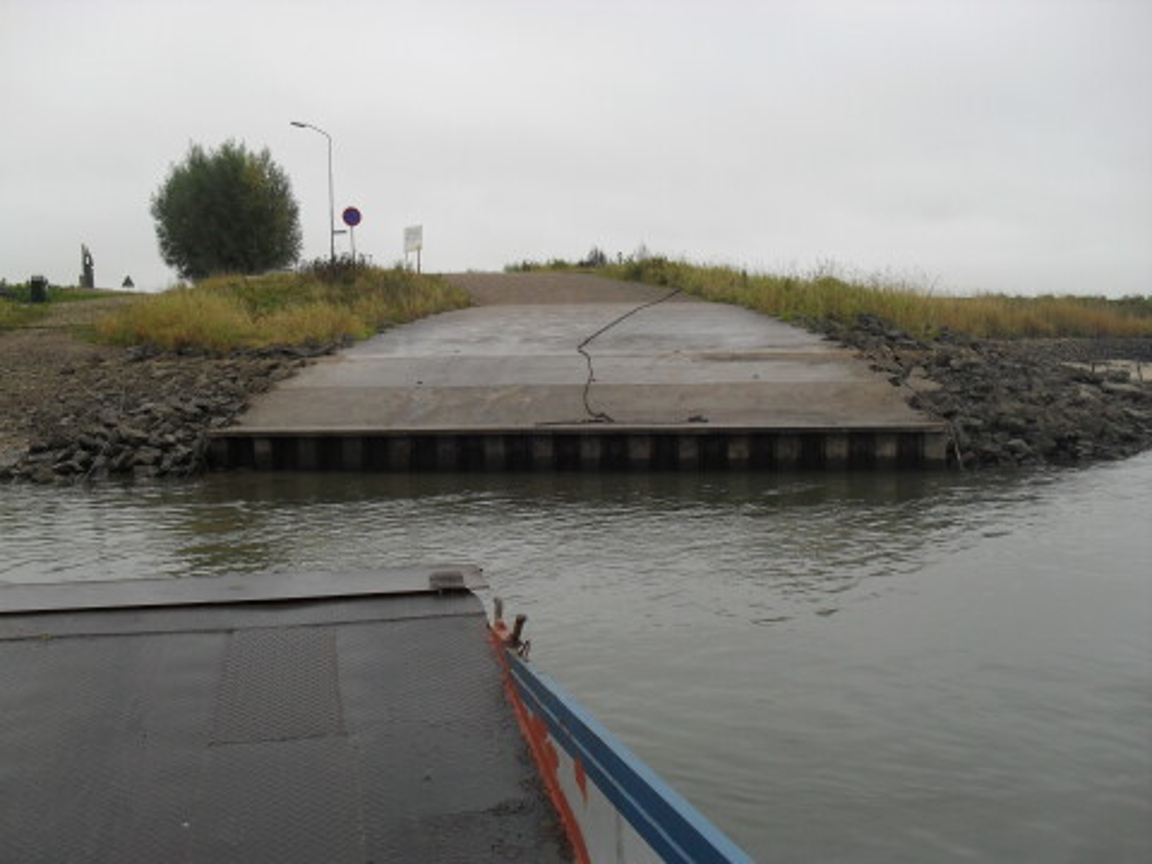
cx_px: 576
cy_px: 432
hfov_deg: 52.6
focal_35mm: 35
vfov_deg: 40.7
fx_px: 1165
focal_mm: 6.3
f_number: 3.2
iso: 100
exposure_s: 1/250
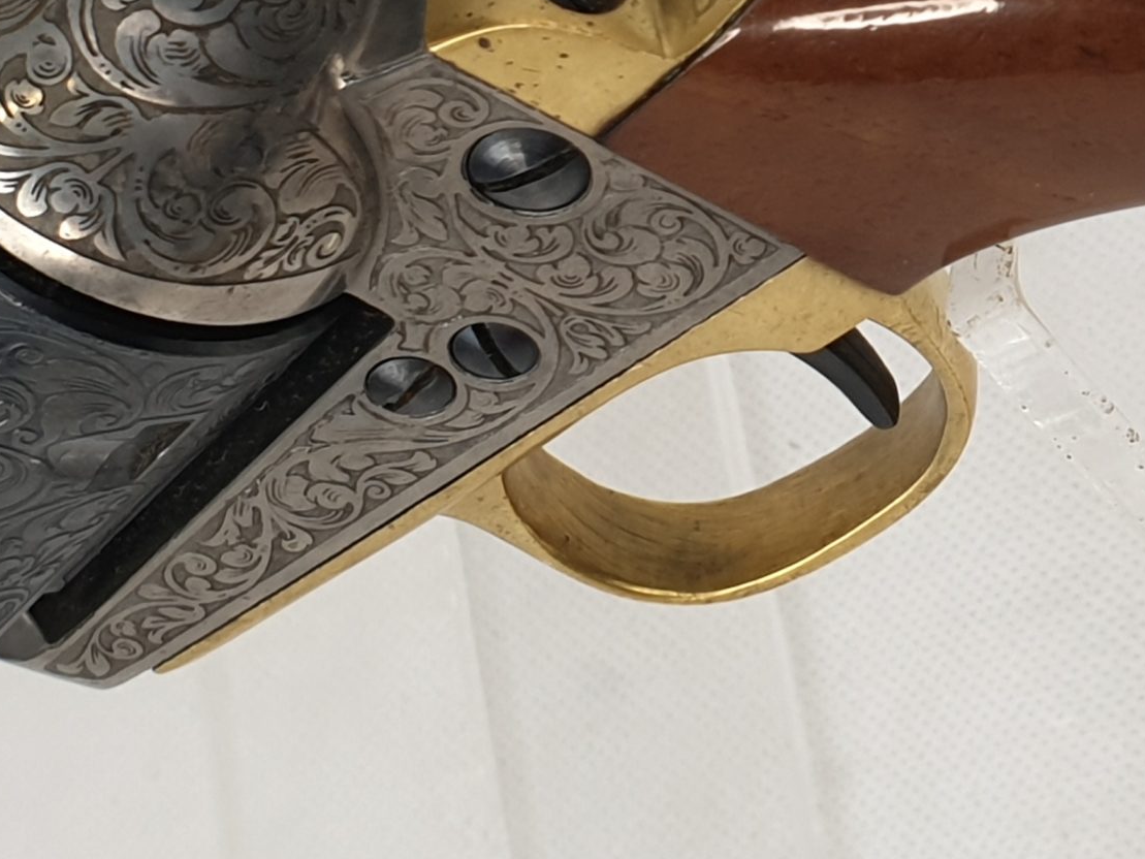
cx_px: 1010
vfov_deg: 23.0
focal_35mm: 60
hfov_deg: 30.9
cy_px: -91
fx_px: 1985
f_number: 2.4
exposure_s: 1/50
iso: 50
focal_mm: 4.3
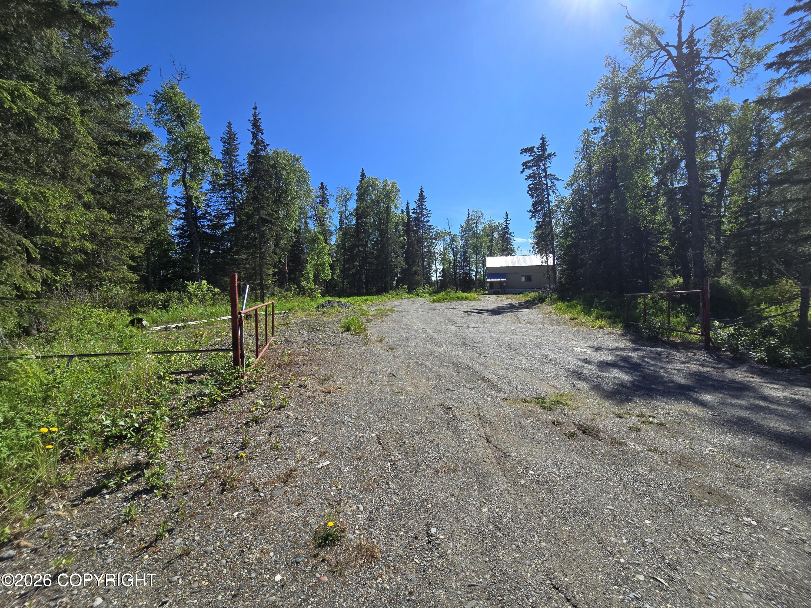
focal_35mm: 13
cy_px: 304
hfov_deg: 106.2
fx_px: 305
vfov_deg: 89.9
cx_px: 406
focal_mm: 2.2
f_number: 2.2
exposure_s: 1/2259
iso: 50
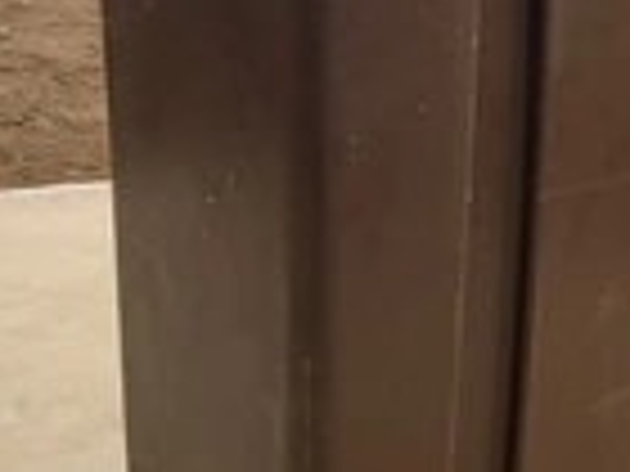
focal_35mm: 83
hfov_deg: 23.4
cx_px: 454
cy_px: 157
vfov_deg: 17.7
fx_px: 1511
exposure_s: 1/122
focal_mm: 3
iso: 32
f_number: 1.8
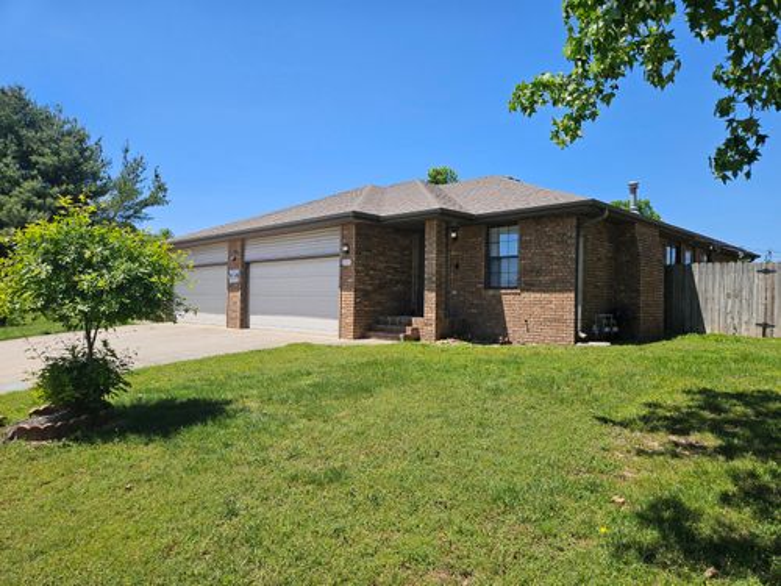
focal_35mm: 23
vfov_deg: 58.9
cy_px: 293
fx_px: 519
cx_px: 390
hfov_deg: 73.9
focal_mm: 5.4
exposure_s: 1/1994
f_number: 1.8
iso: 25
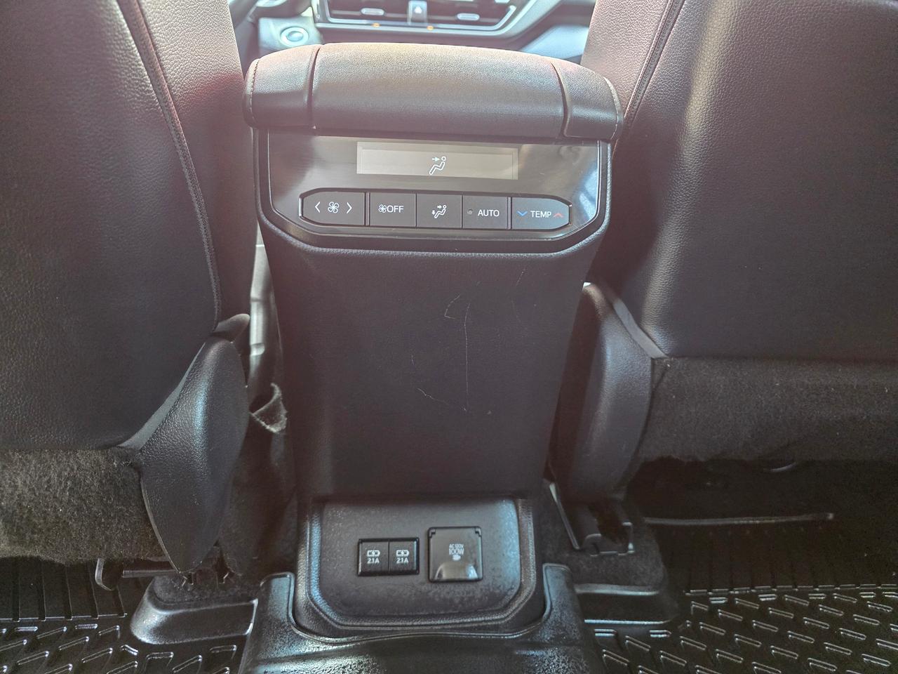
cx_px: 449
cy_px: 337
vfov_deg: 58.9
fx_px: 597
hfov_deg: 73.9
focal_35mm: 23
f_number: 1.7
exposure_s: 1/120
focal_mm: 6.3
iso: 2500
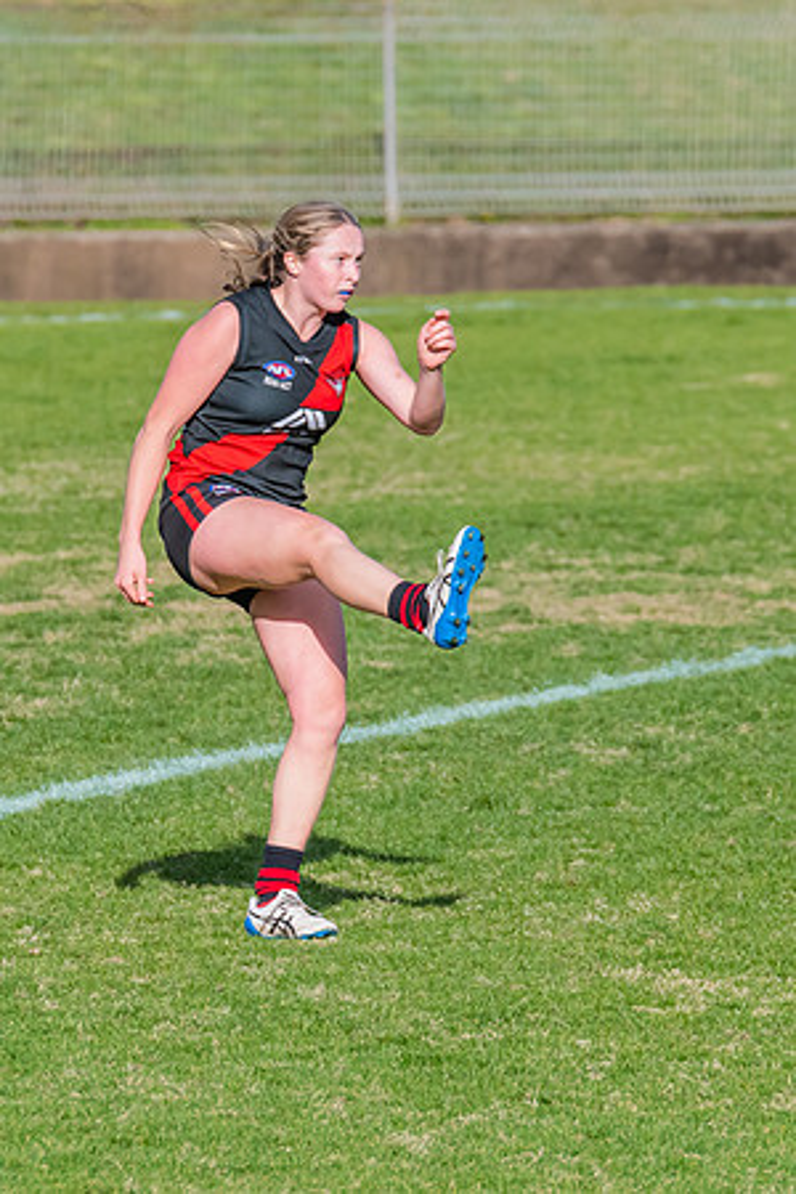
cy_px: 543
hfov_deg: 1.7
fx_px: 26518
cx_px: 424
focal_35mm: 800
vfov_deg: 2.6
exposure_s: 1/1250
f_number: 9
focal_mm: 420
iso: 800
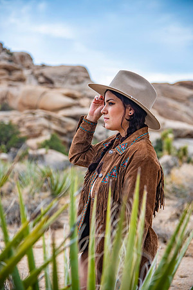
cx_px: 96
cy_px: 145
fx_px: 659
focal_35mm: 82
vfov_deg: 24.8
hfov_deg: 16.7
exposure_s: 1/1600
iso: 100
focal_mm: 82
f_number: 4
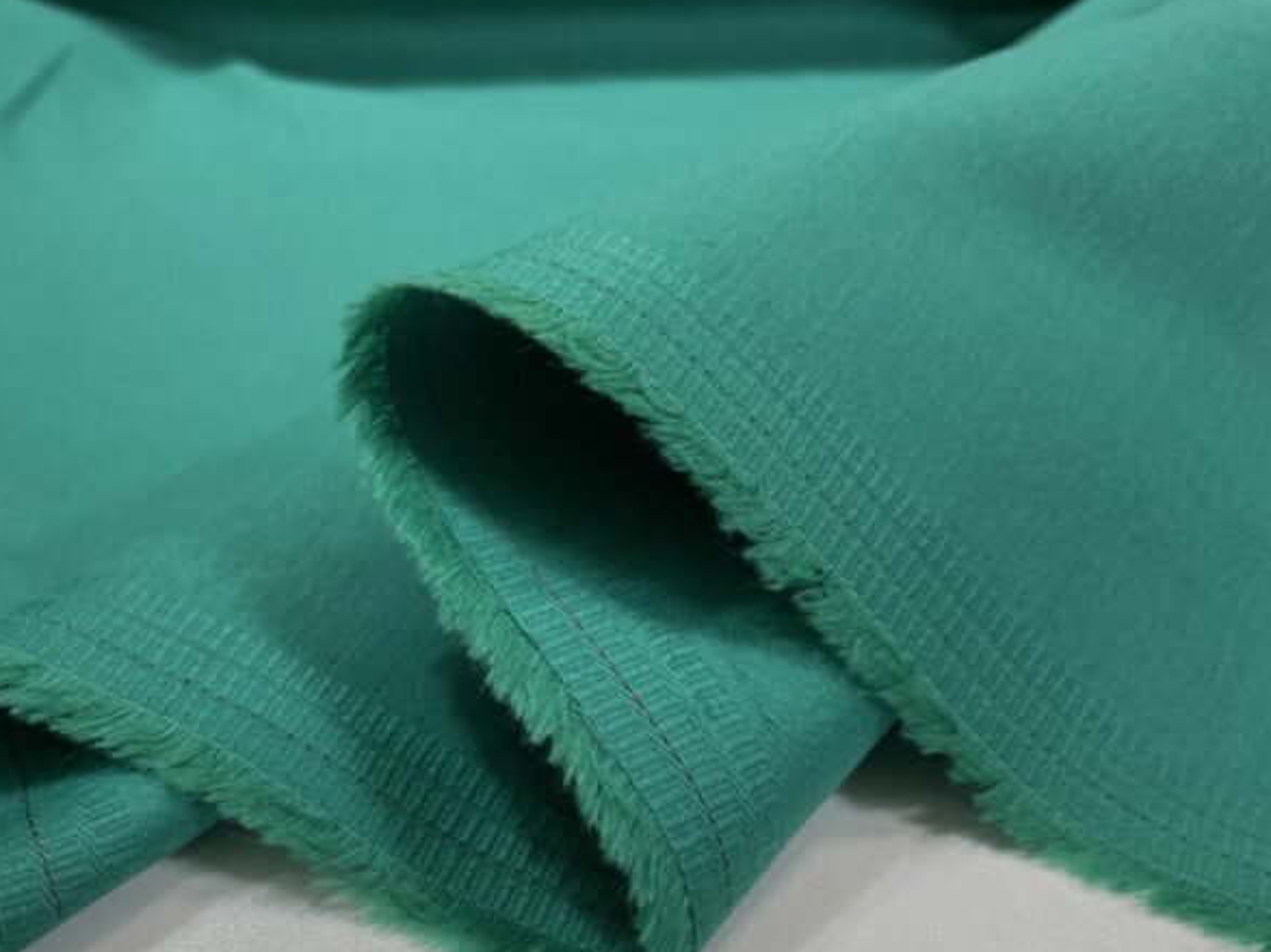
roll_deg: -0.9
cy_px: 612
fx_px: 1248
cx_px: 546
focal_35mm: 34
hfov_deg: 53.8
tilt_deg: -37.5
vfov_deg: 41.4
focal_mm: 4.2
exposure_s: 1/100
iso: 80
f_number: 1.6
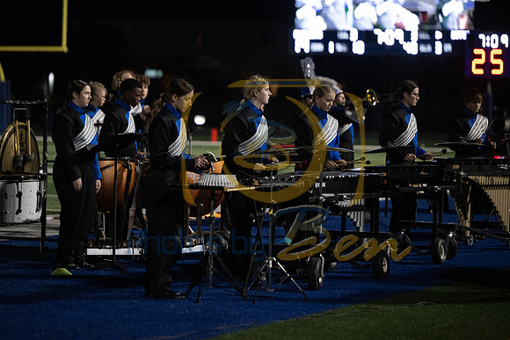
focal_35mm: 150
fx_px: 2125
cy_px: 170
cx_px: 255
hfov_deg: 13.7
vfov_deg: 9.2
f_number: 2.8
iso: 5000
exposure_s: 1/1250
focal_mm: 150
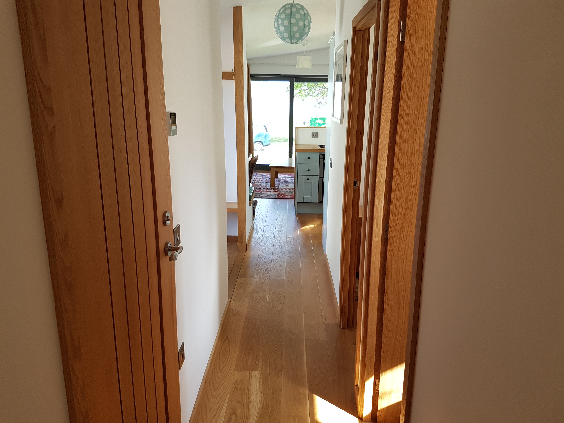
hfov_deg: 67.3
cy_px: 212
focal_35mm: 26
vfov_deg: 53.1
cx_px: 282
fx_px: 424
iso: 64
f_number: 1.7
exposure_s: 1/100
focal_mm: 4.2
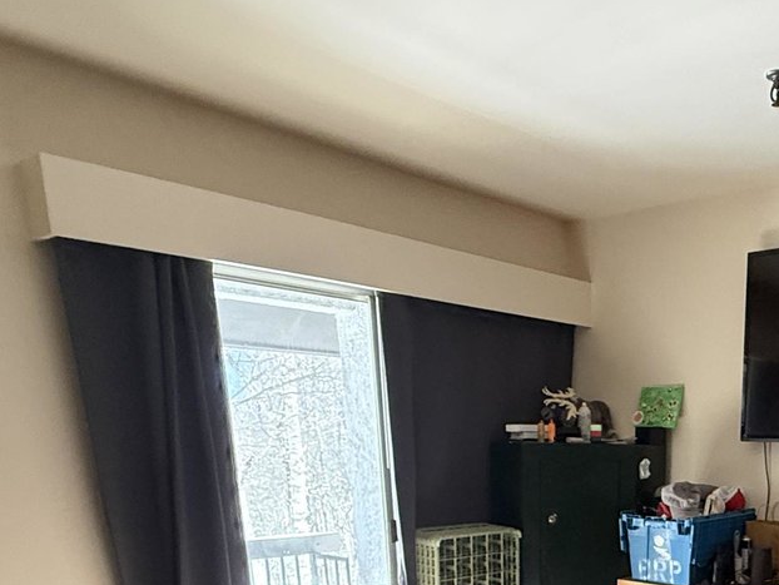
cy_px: 648
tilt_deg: -14.5
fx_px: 810
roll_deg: -0.3
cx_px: 661
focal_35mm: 36
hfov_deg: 47.5
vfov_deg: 34.2
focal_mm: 2.22
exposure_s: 1/60
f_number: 2.2
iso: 500
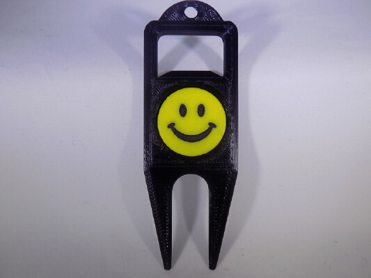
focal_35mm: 34
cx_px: 186
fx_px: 364
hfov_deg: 53.9
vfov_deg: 41.8
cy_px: 139
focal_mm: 6.1
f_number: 3.4
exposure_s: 1/400
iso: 80
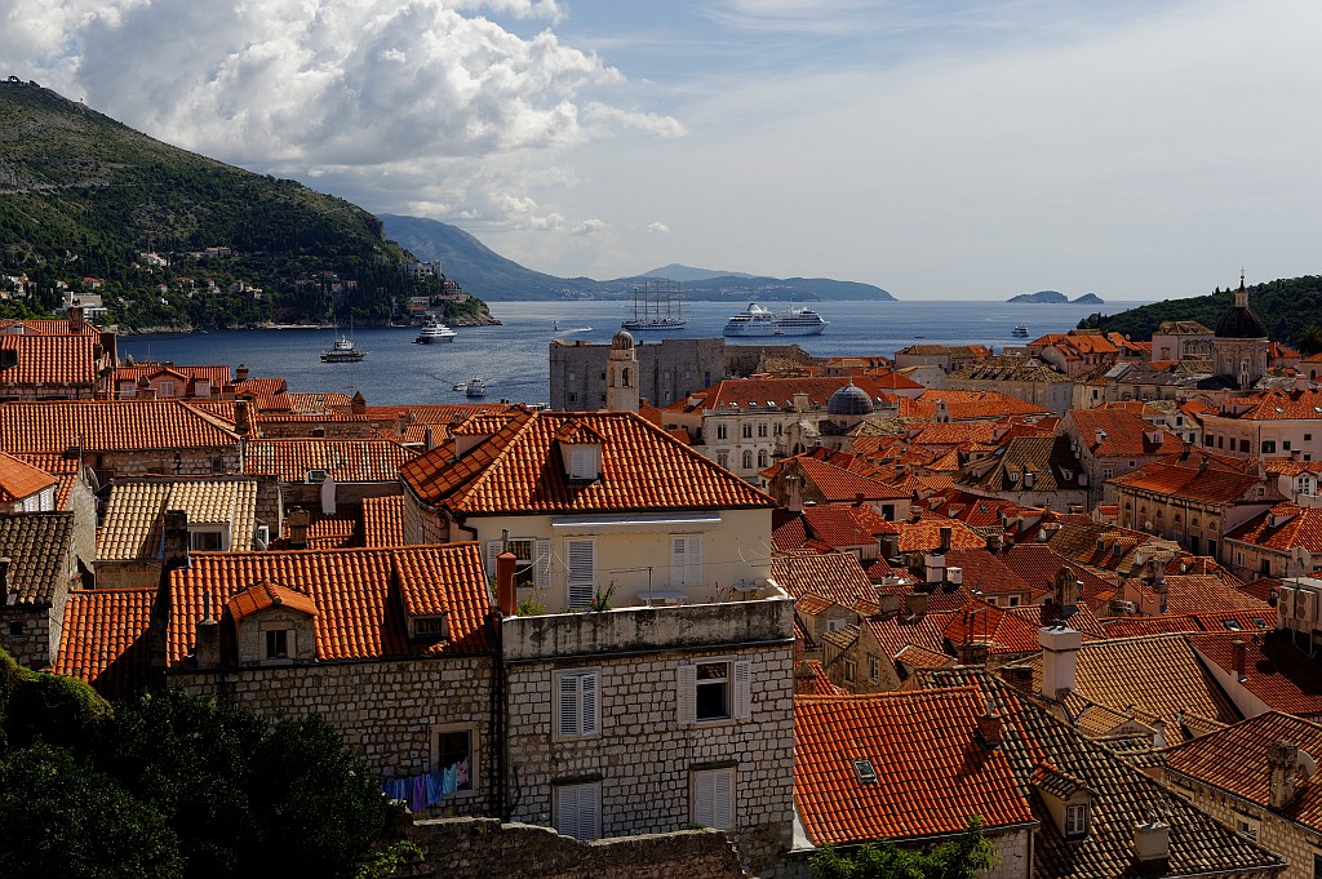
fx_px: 1835
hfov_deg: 39.6
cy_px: 440
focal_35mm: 50
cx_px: 661
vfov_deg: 26.9
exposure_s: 1/400
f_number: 8
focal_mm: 50
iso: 200
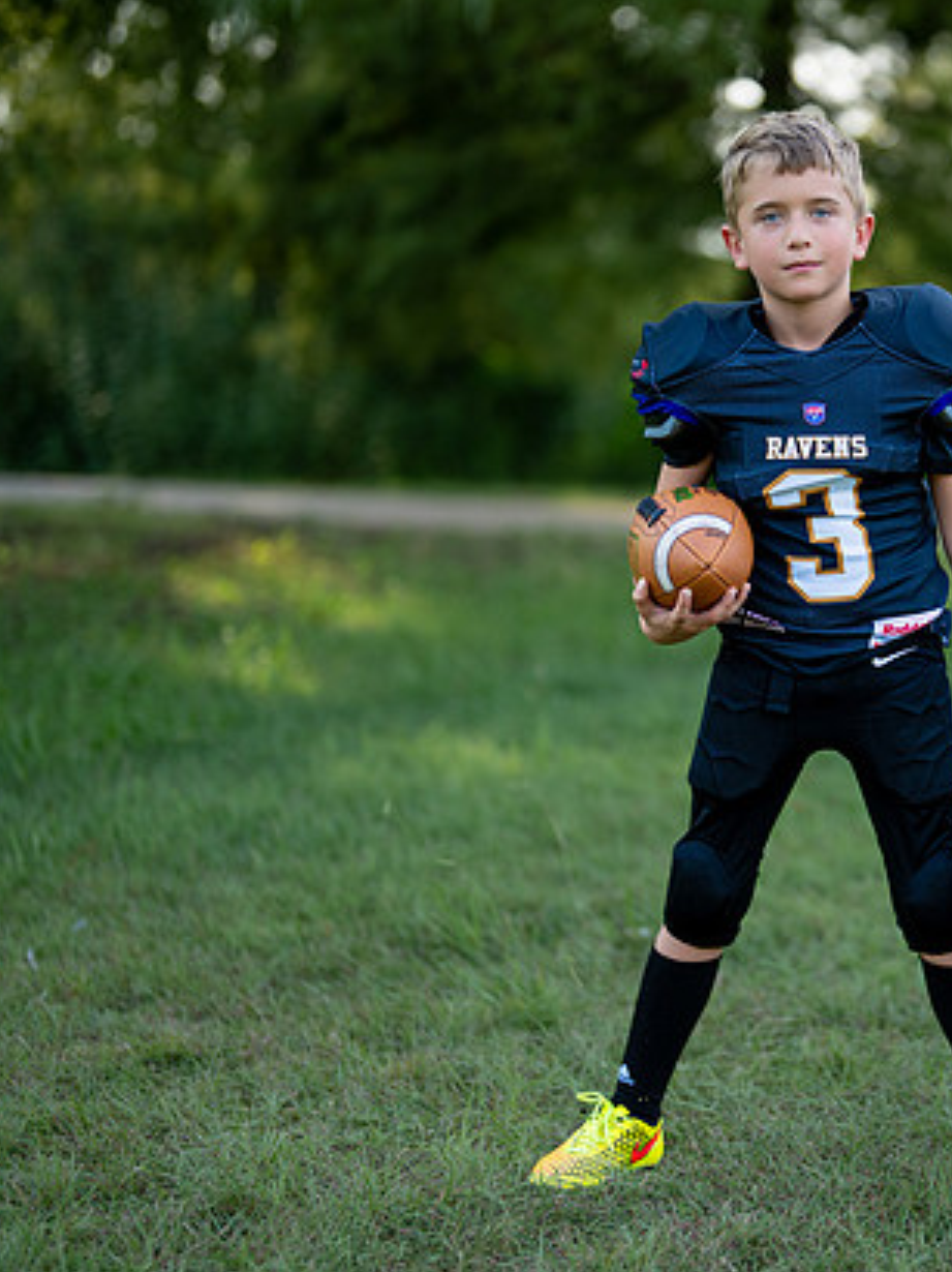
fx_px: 3047
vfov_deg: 23.6
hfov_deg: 17.5
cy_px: 582
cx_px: 885
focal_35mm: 83
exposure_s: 1/1250
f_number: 1.2
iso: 100
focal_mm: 50
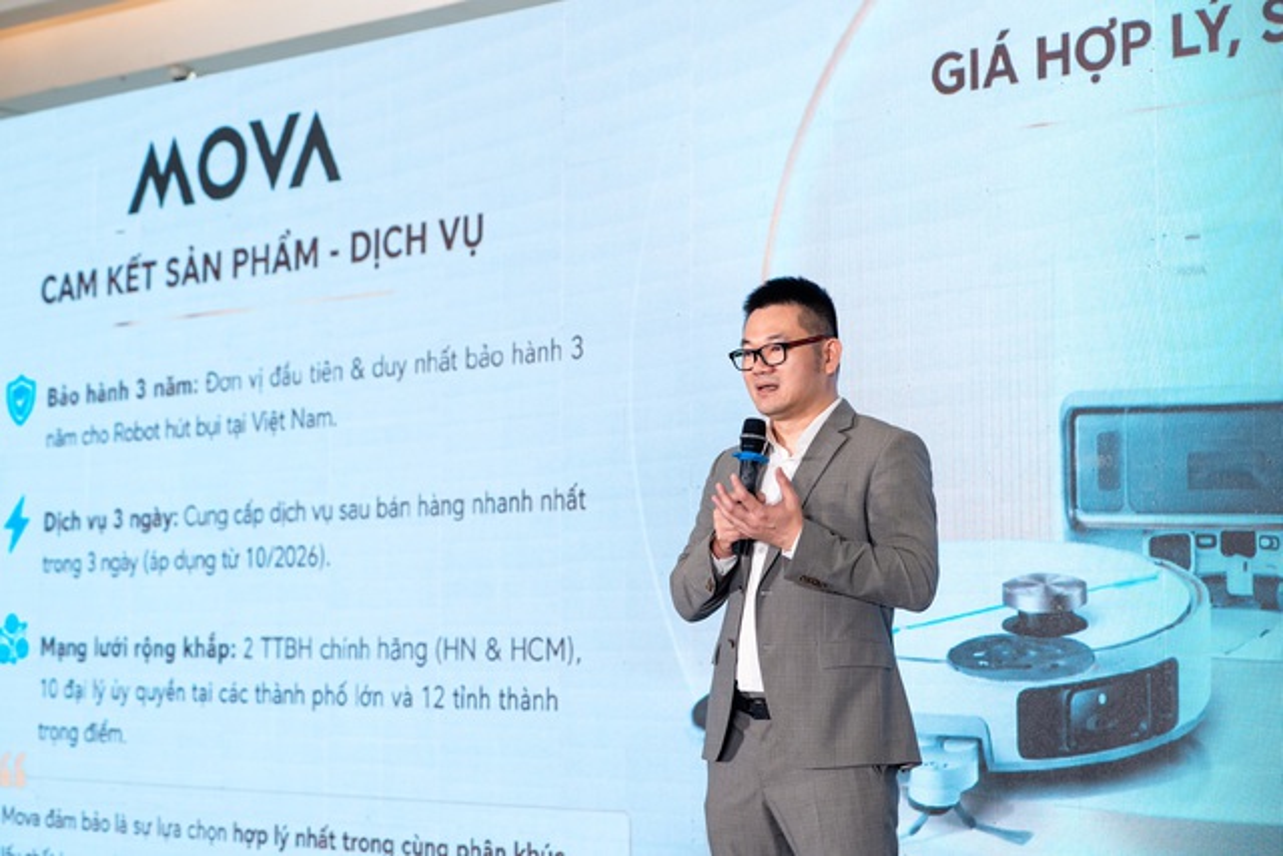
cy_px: 428
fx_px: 2495
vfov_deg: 19.5
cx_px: 642
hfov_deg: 28.8
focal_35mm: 70
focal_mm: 70
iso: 1000
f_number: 4
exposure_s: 1/320
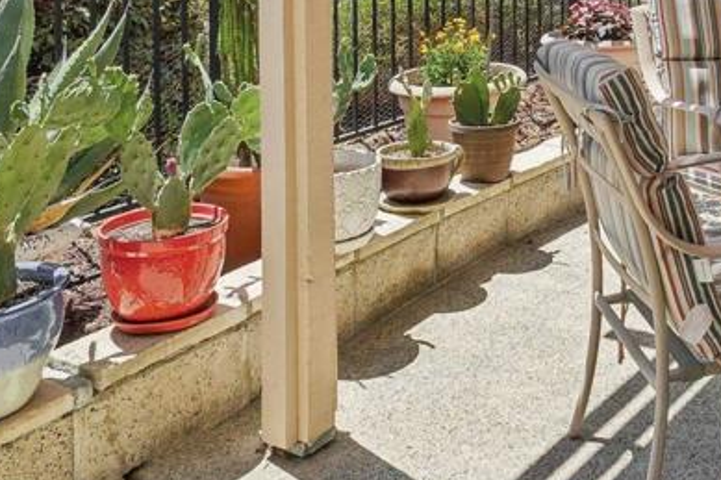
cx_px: 656
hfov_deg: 37.0
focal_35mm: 50
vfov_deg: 24.2
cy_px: -115
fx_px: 1001
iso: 100
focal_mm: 19
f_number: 13
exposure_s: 1/40
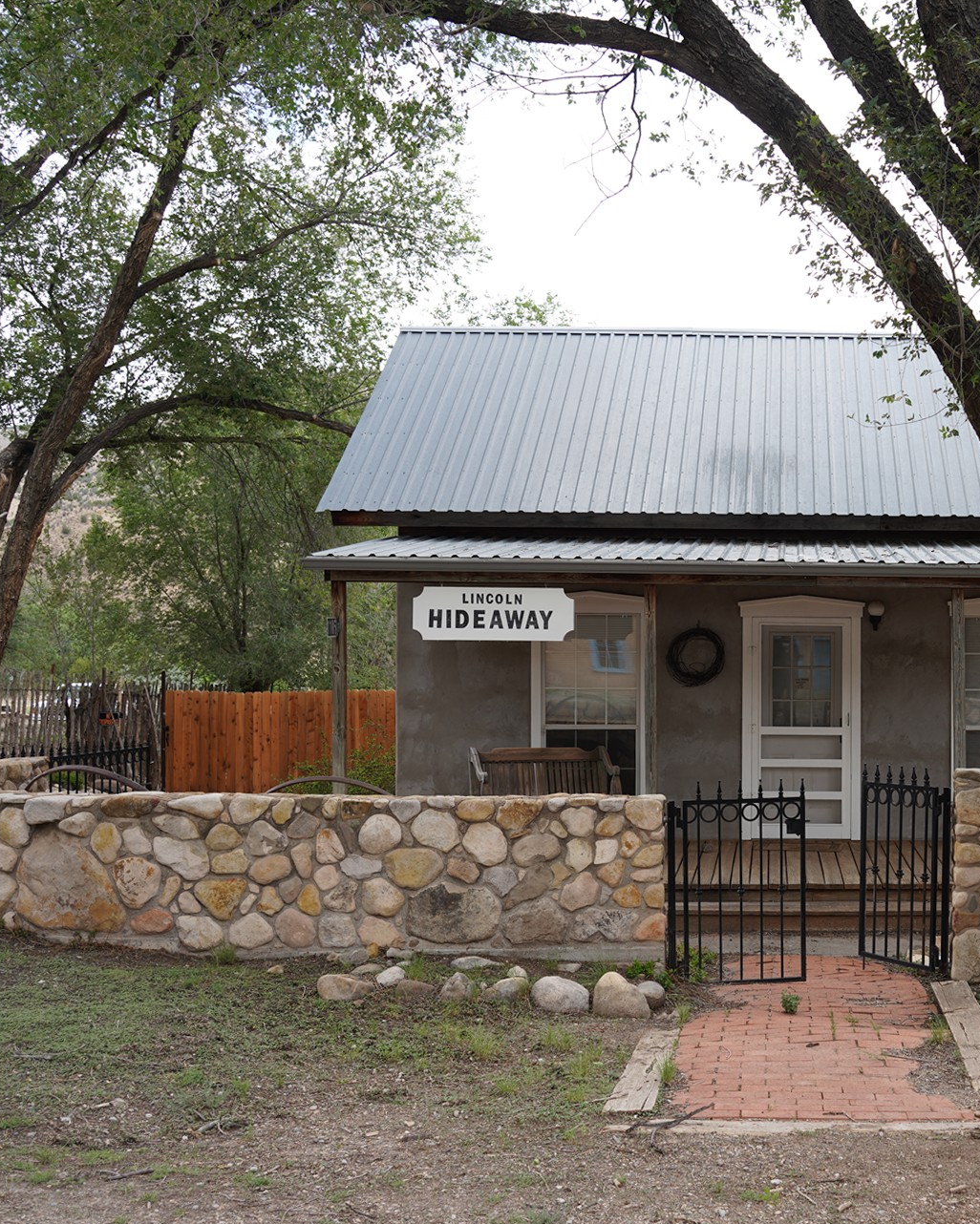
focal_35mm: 41
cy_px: 636
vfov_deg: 44.8
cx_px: 871
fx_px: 1486
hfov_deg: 34.6
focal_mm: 28
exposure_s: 1/100
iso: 100
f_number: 5.6
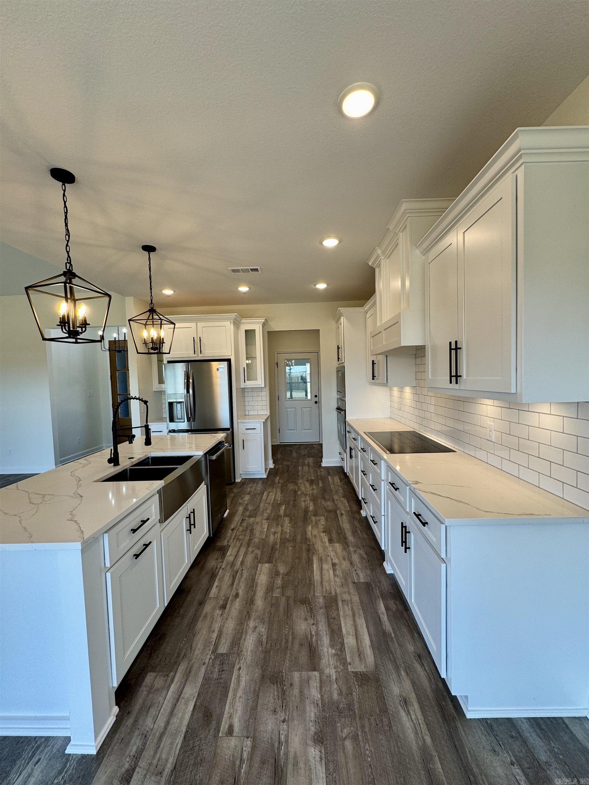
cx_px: 294
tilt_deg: -2.2
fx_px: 318
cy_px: 392
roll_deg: +1.5
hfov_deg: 85.7
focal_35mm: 14
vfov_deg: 102.1
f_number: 2.2
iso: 64
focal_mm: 2.22
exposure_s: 1/120
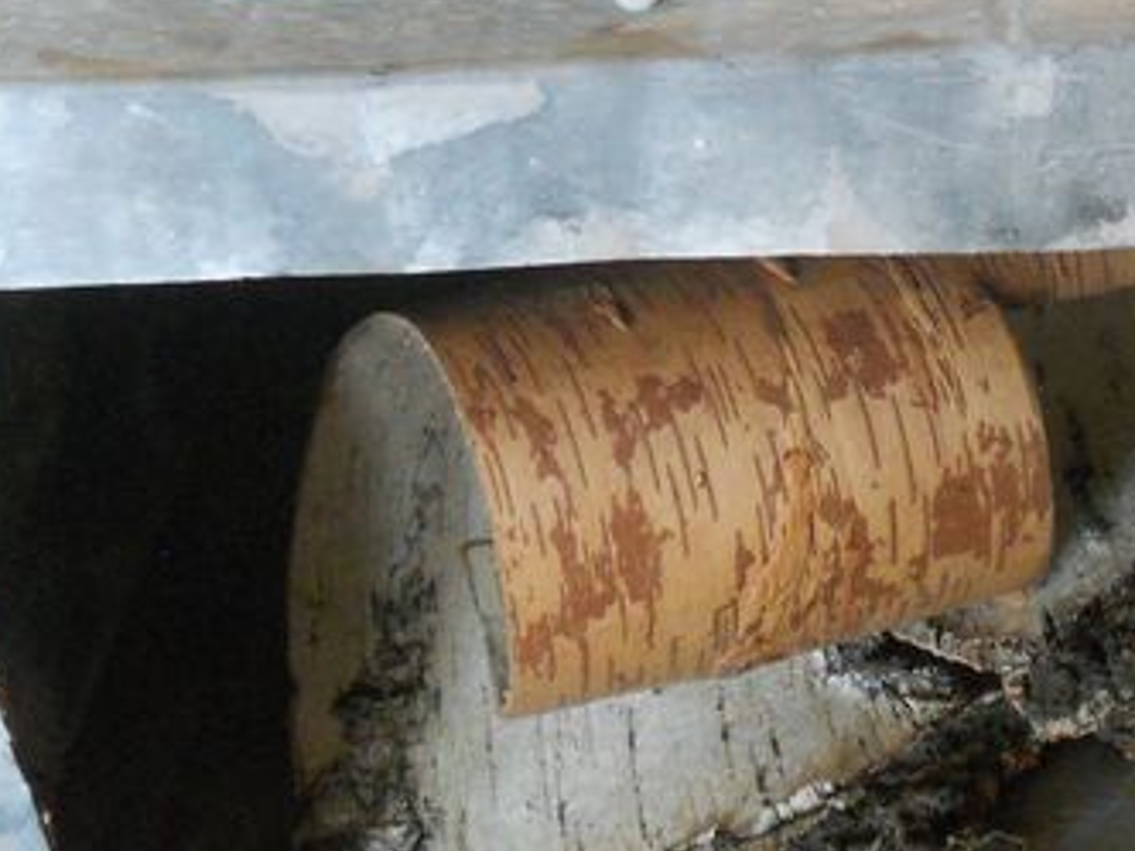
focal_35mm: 77
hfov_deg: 23.9
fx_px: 2525
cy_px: -38
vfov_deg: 18.5
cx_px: 1214
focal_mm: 5.8
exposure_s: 1/6
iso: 400
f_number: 3.5
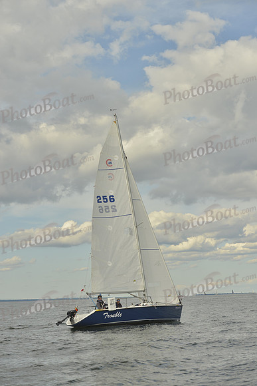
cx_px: 128
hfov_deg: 19.5
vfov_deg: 28.8
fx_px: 749
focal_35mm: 70
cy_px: 193
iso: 200
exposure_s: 1/1250
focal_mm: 70
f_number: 6.3
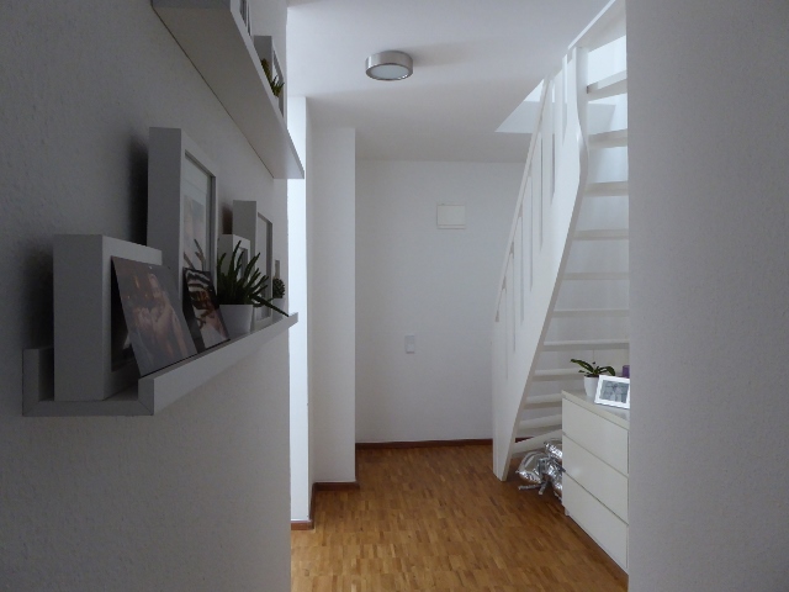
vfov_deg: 54.9
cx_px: 394
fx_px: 570
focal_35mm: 25
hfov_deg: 69.4
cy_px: 296
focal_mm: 4.3
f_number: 3.3
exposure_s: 1/60
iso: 400
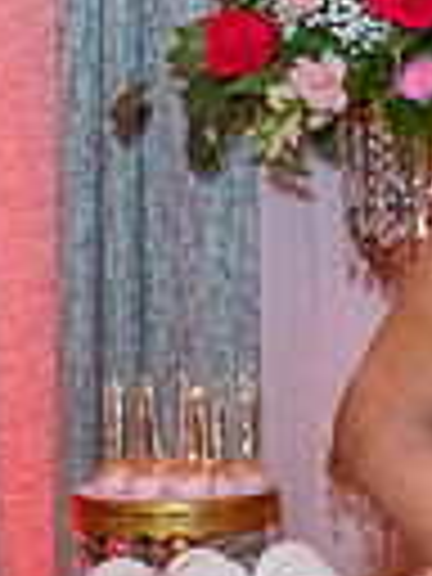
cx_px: 1341
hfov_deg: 7.9
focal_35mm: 159
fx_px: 2646
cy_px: 516
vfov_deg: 12.3
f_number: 8
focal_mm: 31
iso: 1000
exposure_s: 1/160
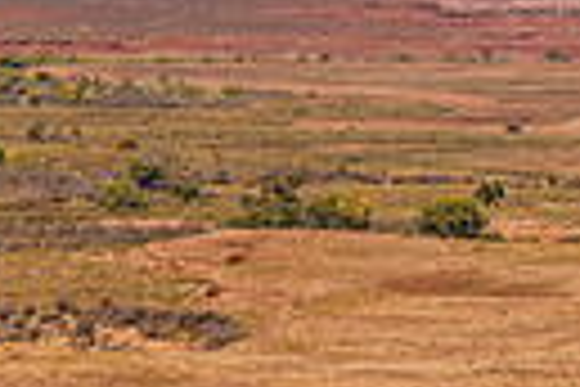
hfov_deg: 4.6
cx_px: -348
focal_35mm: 440
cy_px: 250
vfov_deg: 3.1
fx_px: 7088
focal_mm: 98
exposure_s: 1/1600
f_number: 5.6
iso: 160
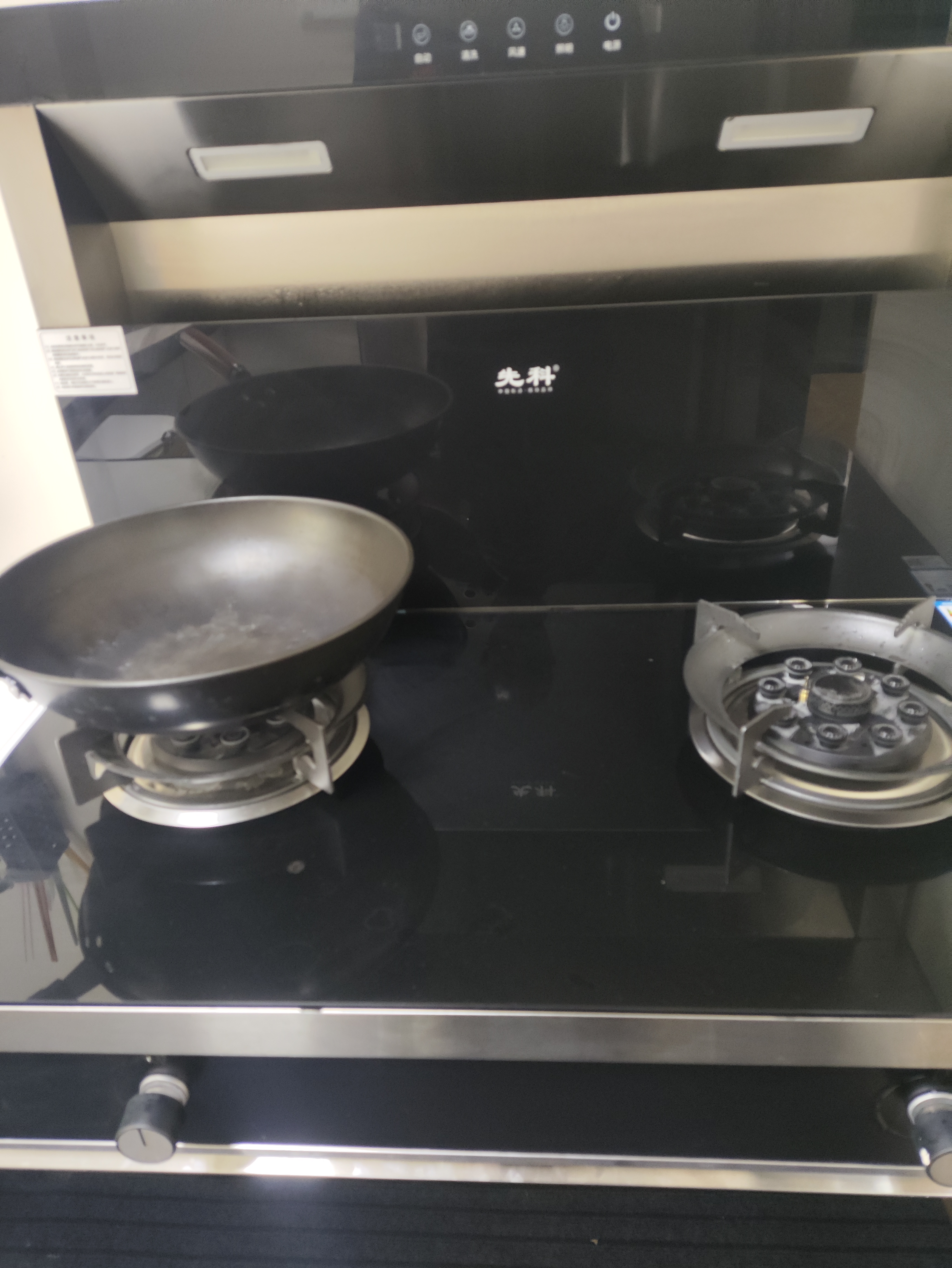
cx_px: 476
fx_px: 879
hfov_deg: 56.9
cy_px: 634
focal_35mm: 24
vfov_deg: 71.6
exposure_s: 1/25
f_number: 1.8
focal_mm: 4.68
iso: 437
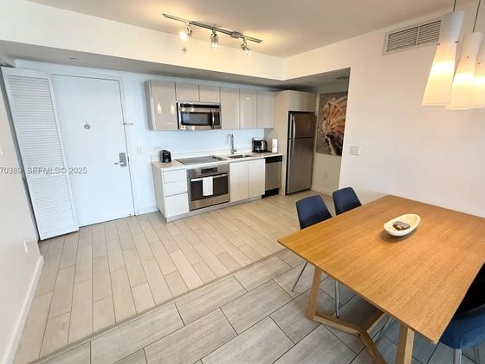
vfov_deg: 78.0
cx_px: 255
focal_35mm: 16
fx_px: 224
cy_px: 171
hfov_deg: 94.4
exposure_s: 1/120
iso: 250
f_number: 2.2
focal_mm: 2.22
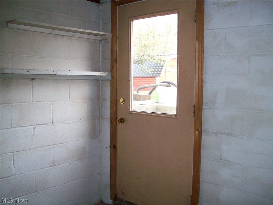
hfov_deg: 51.4
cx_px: 136
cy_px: 102
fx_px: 284
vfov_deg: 39.7
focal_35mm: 36
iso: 200
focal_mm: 6
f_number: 2.7
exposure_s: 1/64
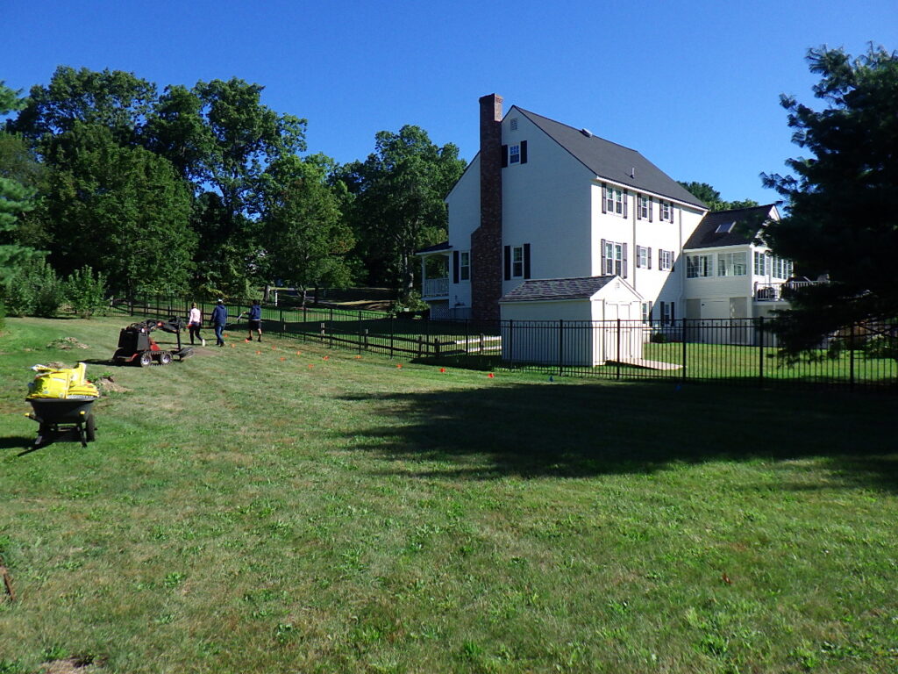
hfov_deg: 63.4
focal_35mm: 28
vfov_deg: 49.7
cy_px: 337
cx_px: 449
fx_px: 726
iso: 125
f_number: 4.2
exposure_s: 1/640
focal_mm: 5
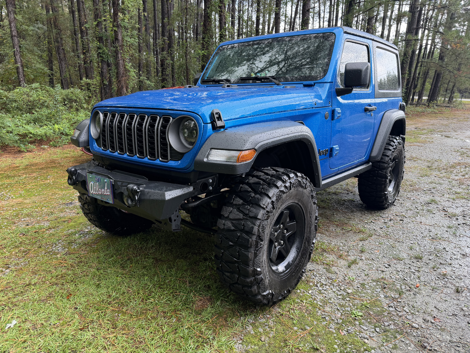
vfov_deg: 56.8
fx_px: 326
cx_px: 235
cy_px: 176
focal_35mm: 24
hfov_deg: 71.6
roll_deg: +0.3
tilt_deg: -16.1
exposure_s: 1/184
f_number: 1.78
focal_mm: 6.76
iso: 100
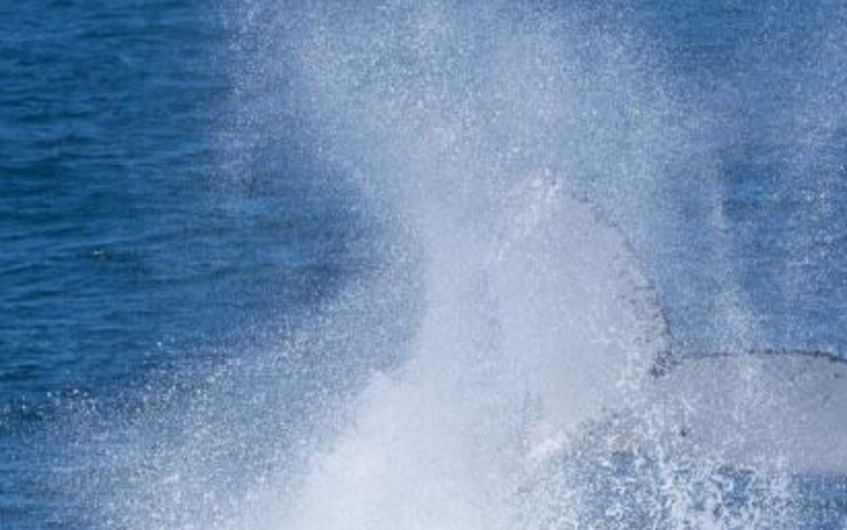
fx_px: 9165
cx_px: 375
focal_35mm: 397
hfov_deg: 5.3
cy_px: 380
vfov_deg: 3.3
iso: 1000
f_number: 8
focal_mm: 200
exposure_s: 1/3200
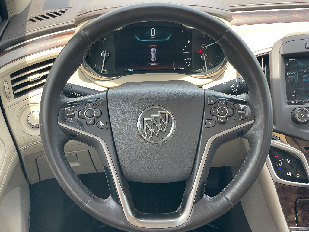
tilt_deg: -32.5
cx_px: 154
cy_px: 116
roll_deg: +1.1
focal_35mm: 52
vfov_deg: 28.0
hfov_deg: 36.8
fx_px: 464
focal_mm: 6
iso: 50
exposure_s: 1/122
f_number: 2
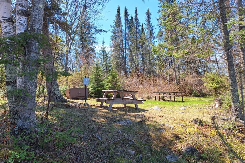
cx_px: 122
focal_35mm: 24
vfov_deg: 53.1
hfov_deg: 73.8
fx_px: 163
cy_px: 86
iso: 40
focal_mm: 5.54
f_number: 1.8
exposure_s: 1/1041
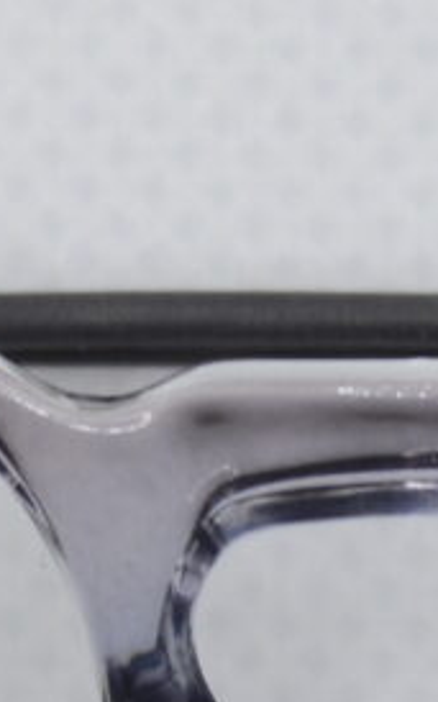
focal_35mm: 514
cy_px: 483
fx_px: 9827
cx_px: 295
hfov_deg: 2.6
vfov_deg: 4.1
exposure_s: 1/125
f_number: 5.6
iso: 200
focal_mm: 36
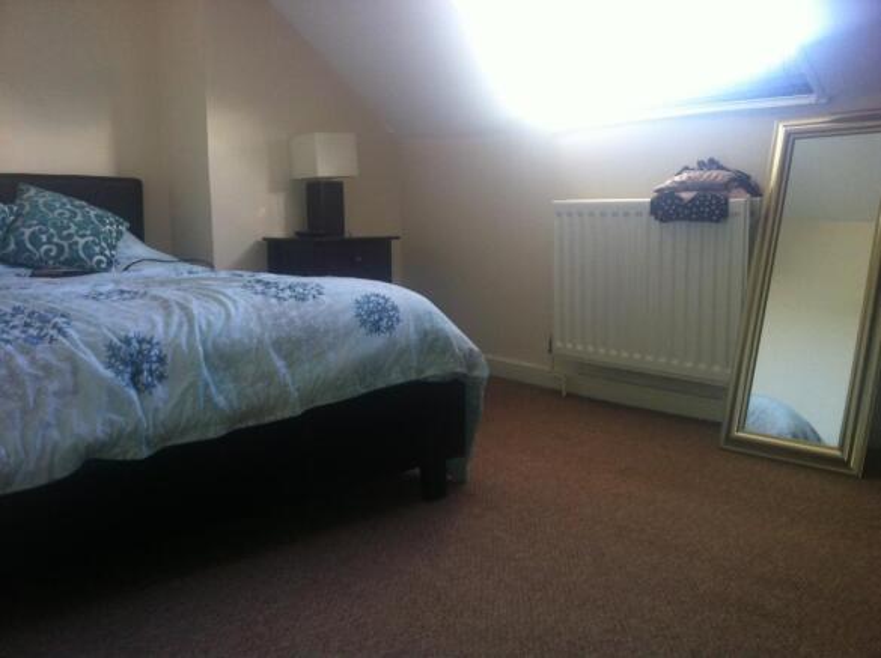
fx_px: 889
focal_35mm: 35
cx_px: 440
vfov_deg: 40.6
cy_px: 329
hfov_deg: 52.7
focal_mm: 3.85
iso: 125
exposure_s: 1/17
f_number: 2.8
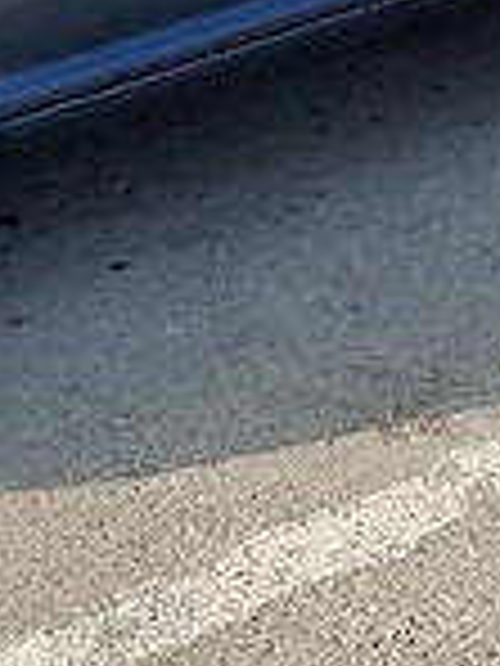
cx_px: -104
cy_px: -346
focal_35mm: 124
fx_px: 2388
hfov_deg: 11.7
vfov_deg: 14.7
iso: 50
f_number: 1.8
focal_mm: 5.54
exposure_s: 1/833
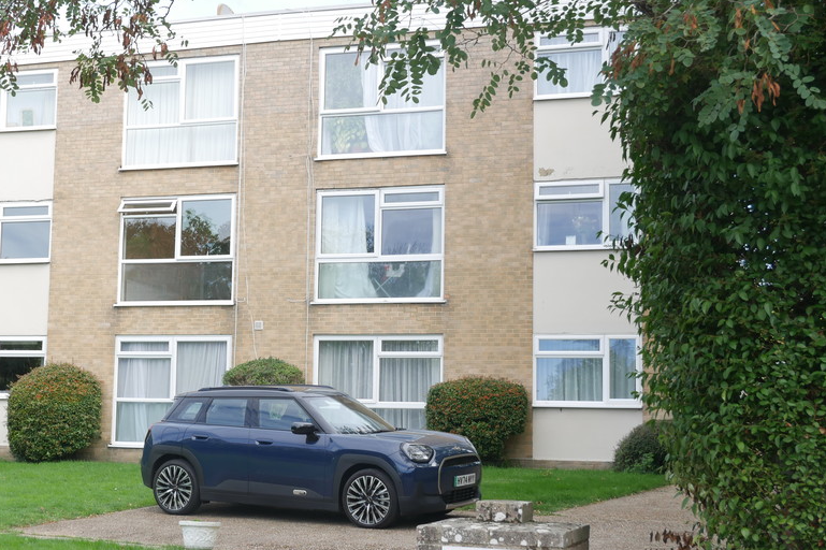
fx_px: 1399
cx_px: 299
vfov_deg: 22.2
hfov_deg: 32.7
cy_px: 278
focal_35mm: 61
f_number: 5.6
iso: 200
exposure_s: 1/200
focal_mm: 22
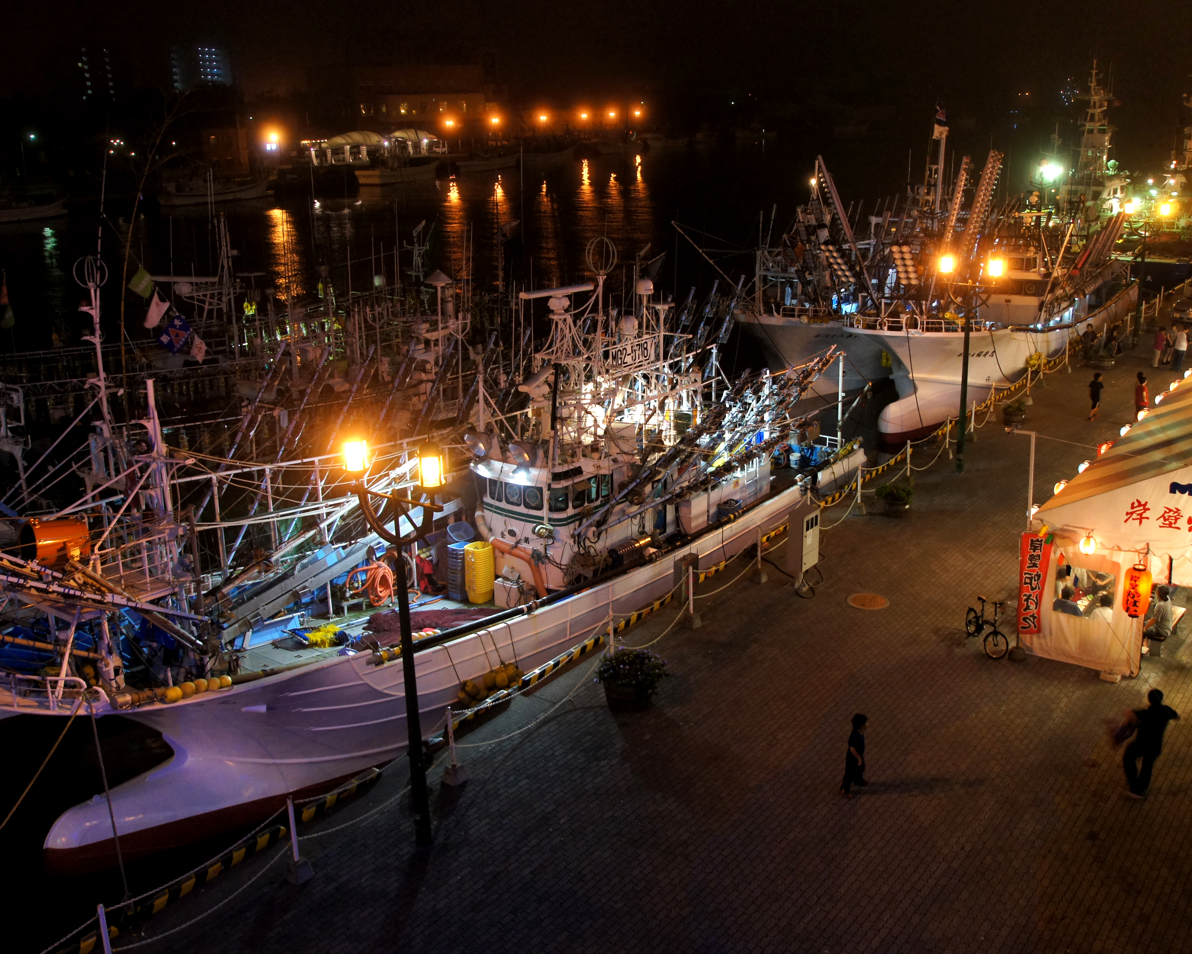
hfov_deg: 52.8
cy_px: 478
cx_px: 655
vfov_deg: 43.4
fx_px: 1200
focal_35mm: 34
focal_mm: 20
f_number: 4
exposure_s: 1/13
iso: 800
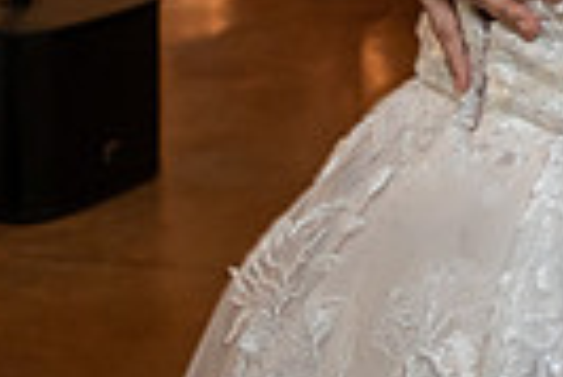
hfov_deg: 13.4
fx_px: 2129
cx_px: 1042
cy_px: -267
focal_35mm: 136
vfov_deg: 9.7
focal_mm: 30
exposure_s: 1/100
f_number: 4
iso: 2000
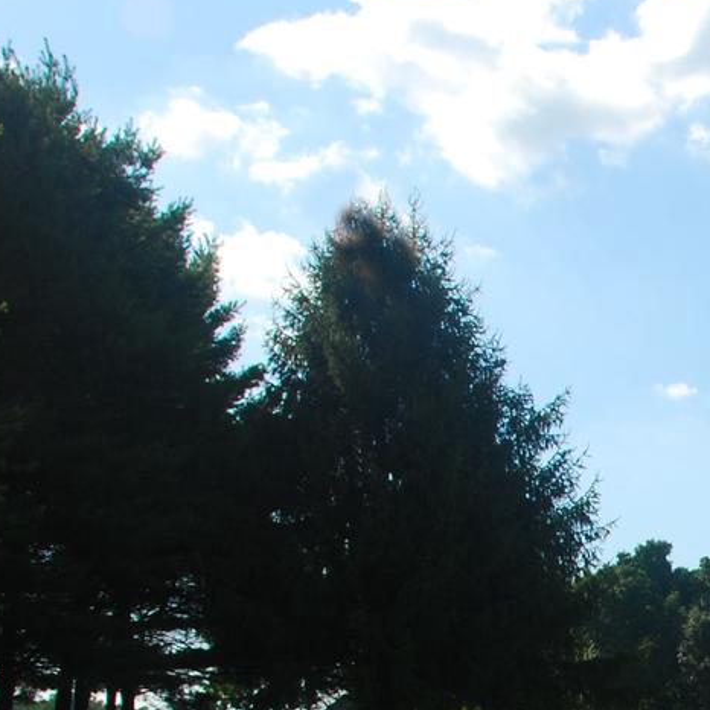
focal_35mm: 101
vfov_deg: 16.6
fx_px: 2344
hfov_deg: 16.1
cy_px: 806
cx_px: 980
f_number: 16
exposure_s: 1/180
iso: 200
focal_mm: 18
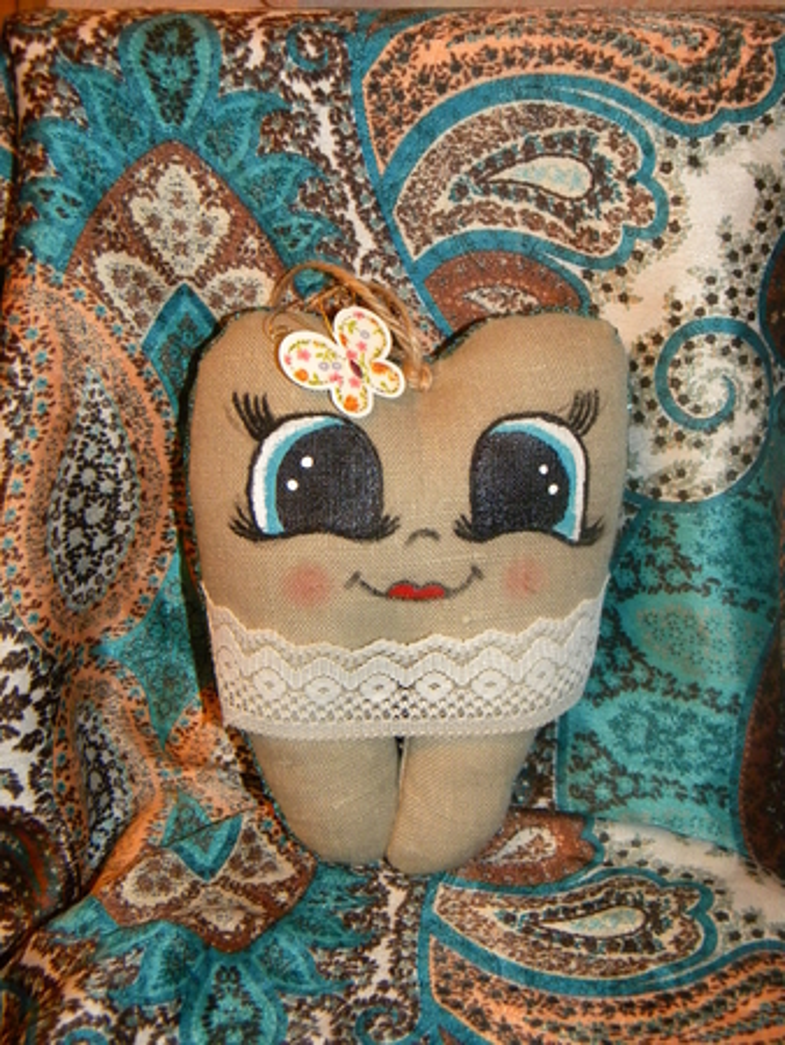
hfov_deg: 30.9
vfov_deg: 40.4
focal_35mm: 47
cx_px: 392
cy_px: 522
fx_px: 1420
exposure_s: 1/30
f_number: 3.9
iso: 400
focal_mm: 8.6
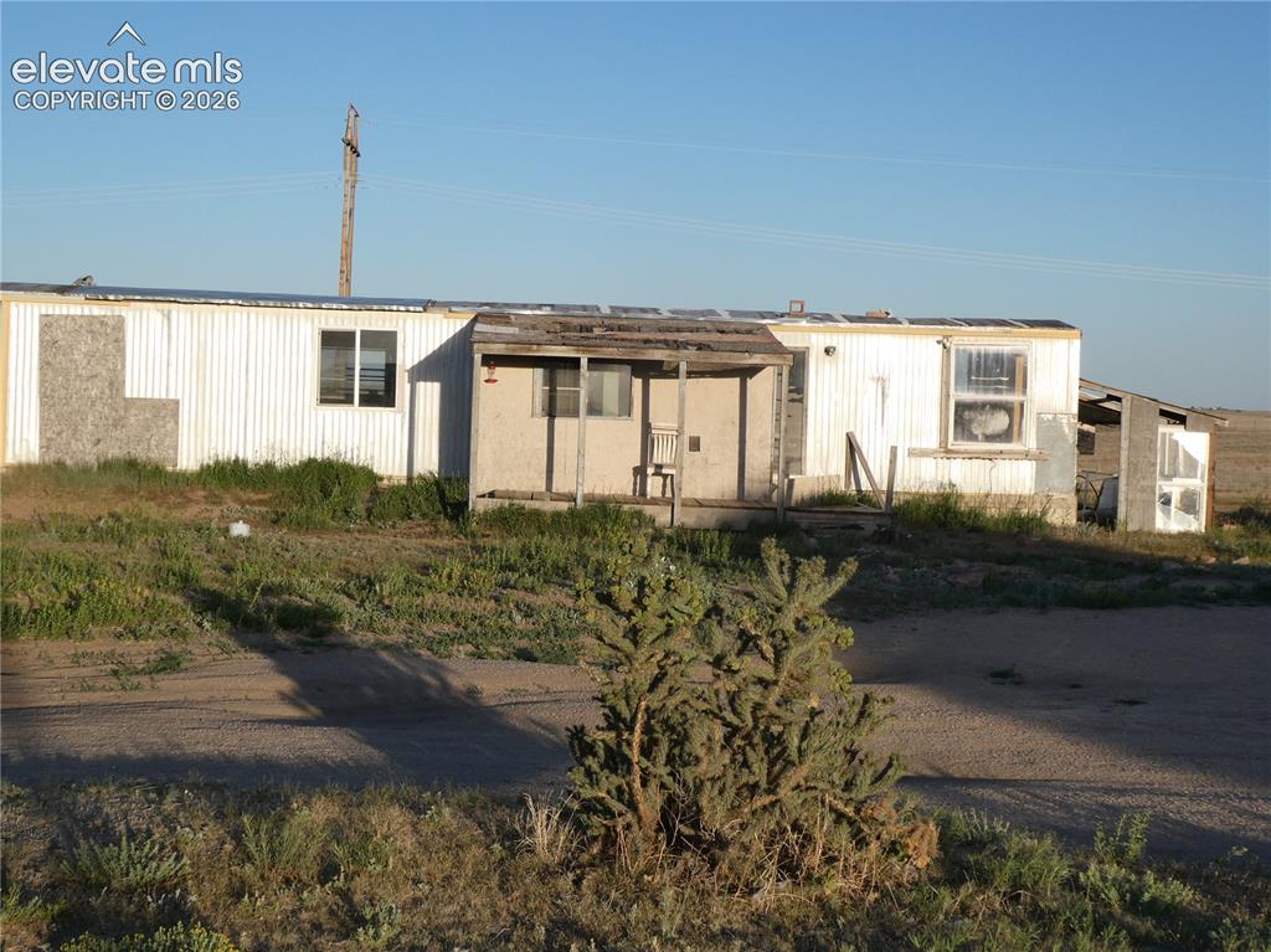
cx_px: 636
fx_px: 2092
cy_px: 476
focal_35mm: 57
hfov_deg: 33.8
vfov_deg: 25.6
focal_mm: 10.3
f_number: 4.2
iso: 80
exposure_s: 1/500
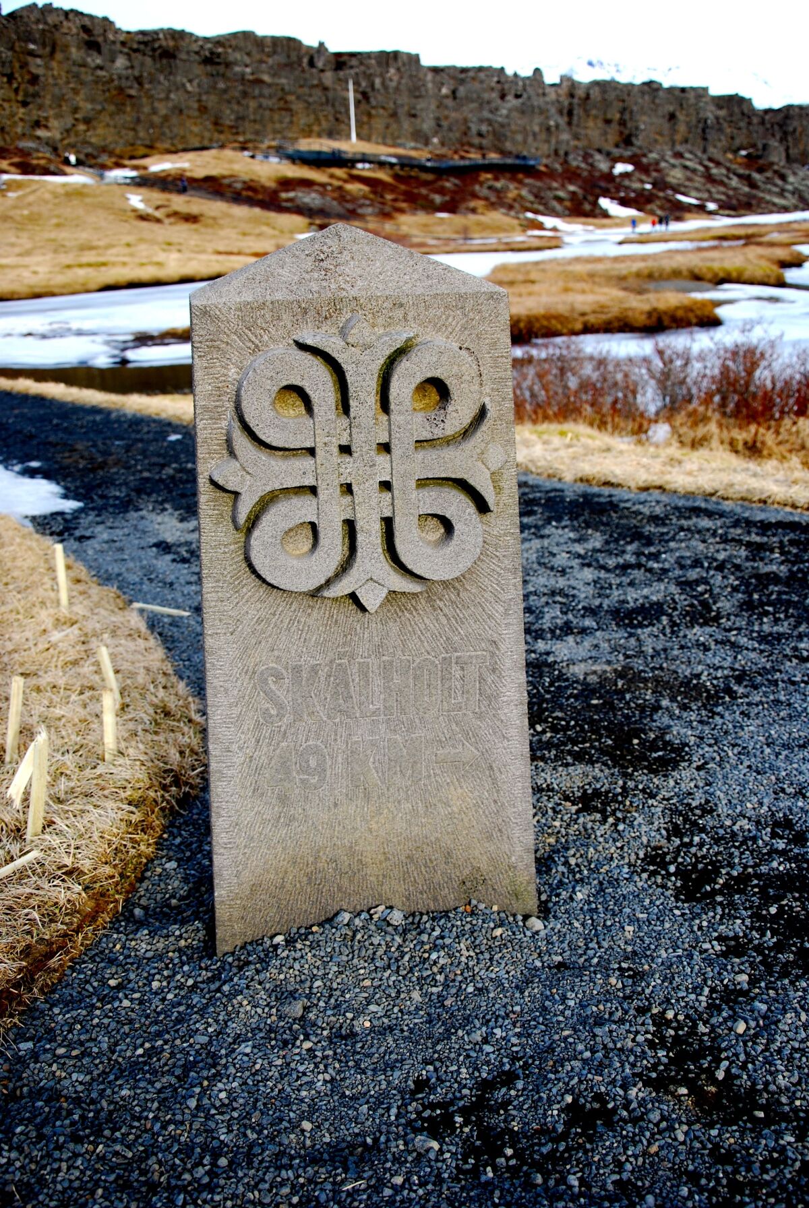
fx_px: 1311
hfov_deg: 34.3
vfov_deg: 49.5
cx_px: 404
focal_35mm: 39
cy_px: 604
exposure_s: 1/160
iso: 100
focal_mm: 26
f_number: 6.3
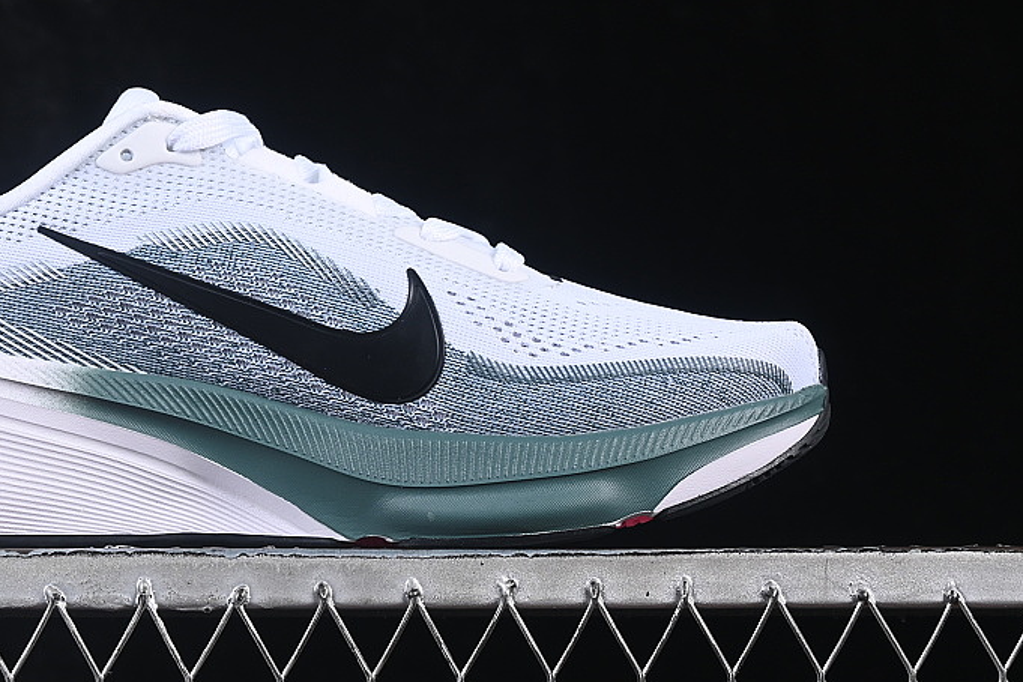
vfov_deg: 11.5
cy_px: 210
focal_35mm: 119
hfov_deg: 17.1
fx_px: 3381
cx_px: 257
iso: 160
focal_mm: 50
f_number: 8
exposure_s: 1/80
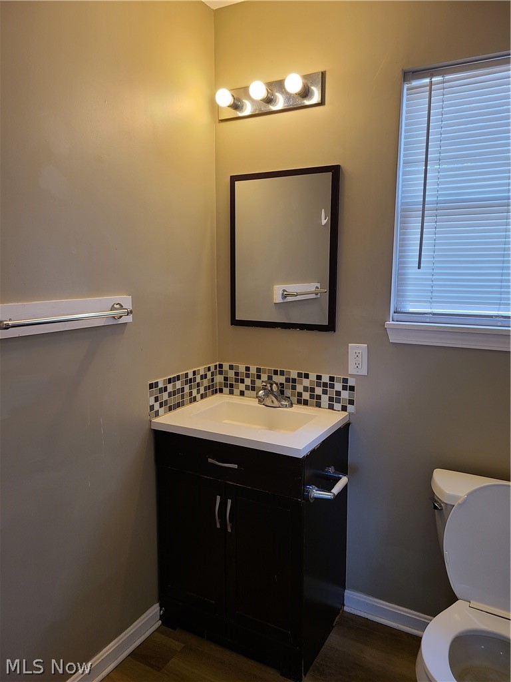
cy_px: 341
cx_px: 256
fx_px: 512
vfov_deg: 67.3
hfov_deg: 53.1
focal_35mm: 26
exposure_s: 1/120
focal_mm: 5.4
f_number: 1.8
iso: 80
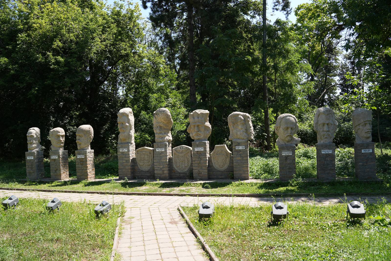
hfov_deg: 67.4
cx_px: 196
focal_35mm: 27
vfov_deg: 47.9
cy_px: 130
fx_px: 293
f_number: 6.3
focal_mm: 18
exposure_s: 1/160
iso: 100
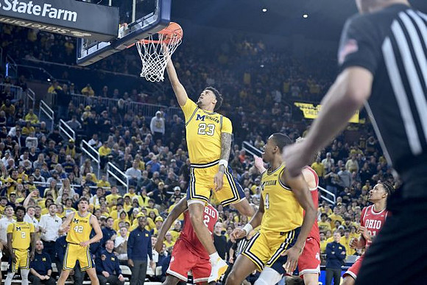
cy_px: 142
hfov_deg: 28.8
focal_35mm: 70
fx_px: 830
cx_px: 214
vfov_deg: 19.5
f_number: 2.8
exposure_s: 1/1250
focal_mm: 70
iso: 3200
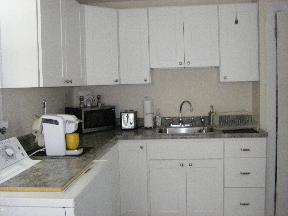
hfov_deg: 49.0
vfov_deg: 37.7
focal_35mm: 38
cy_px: 108
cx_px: 144
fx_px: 316
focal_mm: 6.3
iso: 800
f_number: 3.5
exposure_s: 1/50
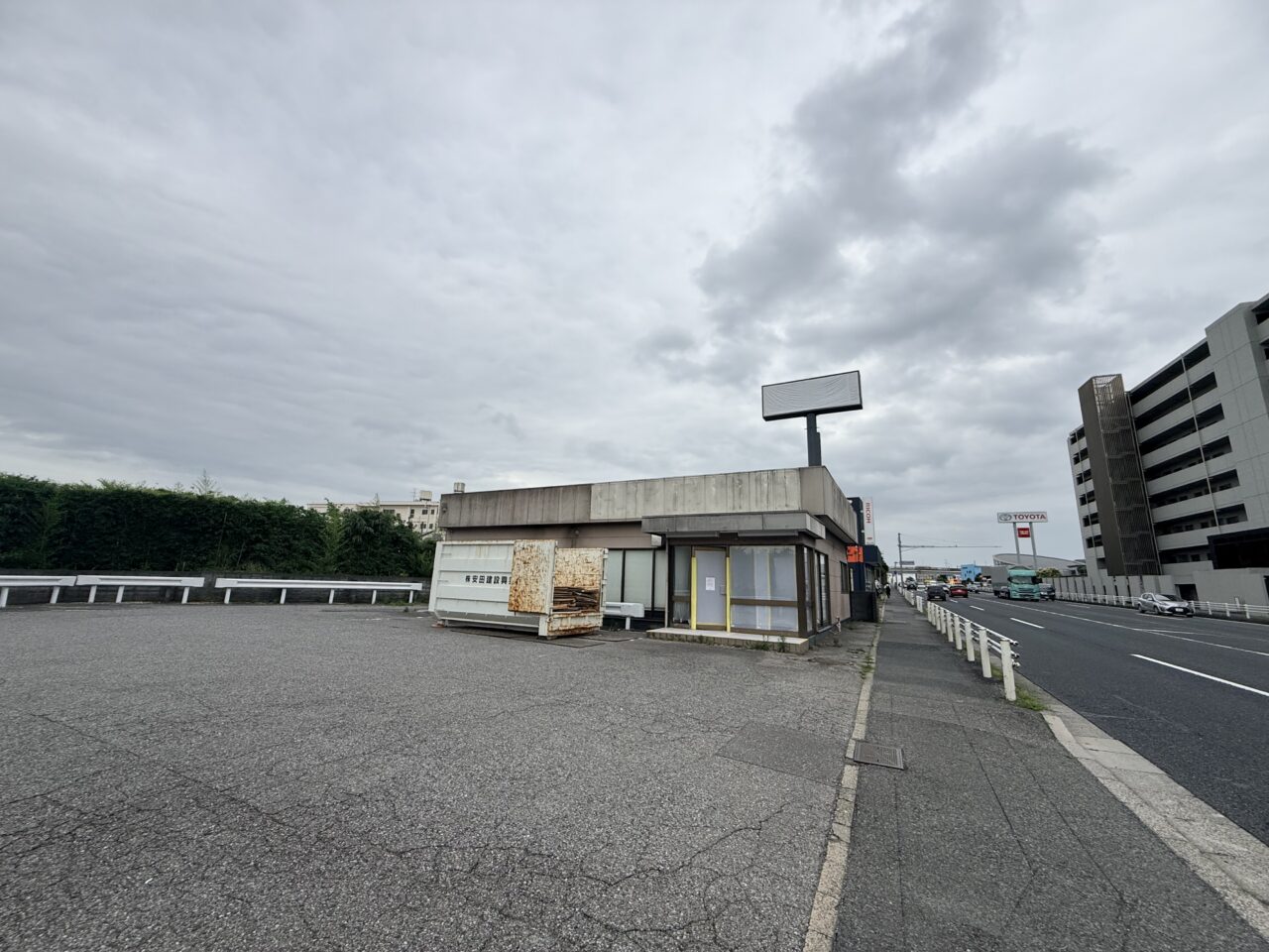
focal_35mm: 14
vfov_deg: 85.7
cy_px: 476
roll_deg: -2.6
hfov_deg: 102.1
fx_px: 513
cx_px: 634
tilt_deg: +13.2
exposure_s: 1/1087
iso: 50
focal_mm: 2.22
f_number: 2.2
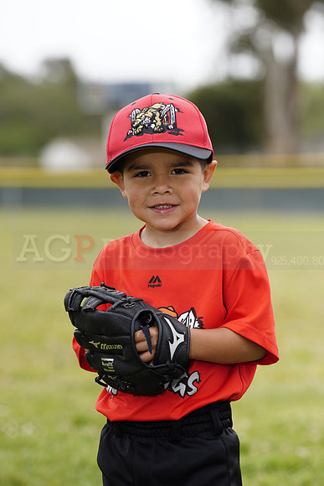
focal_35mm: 200
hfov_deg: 6.9
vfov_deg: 10.3
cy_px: 243
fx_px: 2698
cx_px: 162
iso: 100
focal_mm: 200
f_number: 5.6
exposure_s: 1/250
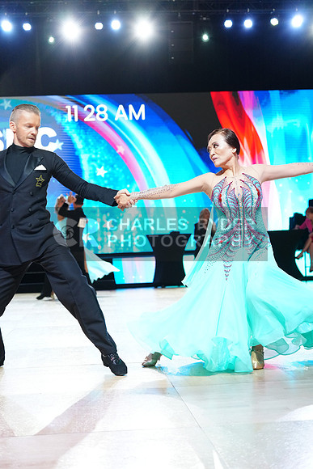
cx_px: 156
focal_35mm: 70
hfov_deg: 19.5
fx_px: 912
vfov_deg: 28.8
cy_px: 234
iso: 2500
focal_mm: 70
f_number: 4
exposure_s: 1/250
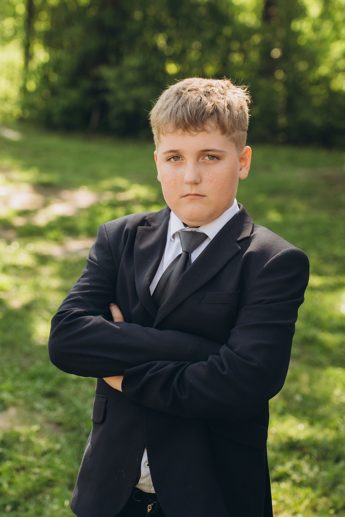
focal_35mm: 111
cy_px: 258
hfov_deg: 12.3
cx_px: 172
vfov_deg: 18.4
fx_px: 1596
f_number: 4
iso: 320
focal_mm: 74
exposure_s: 1/320
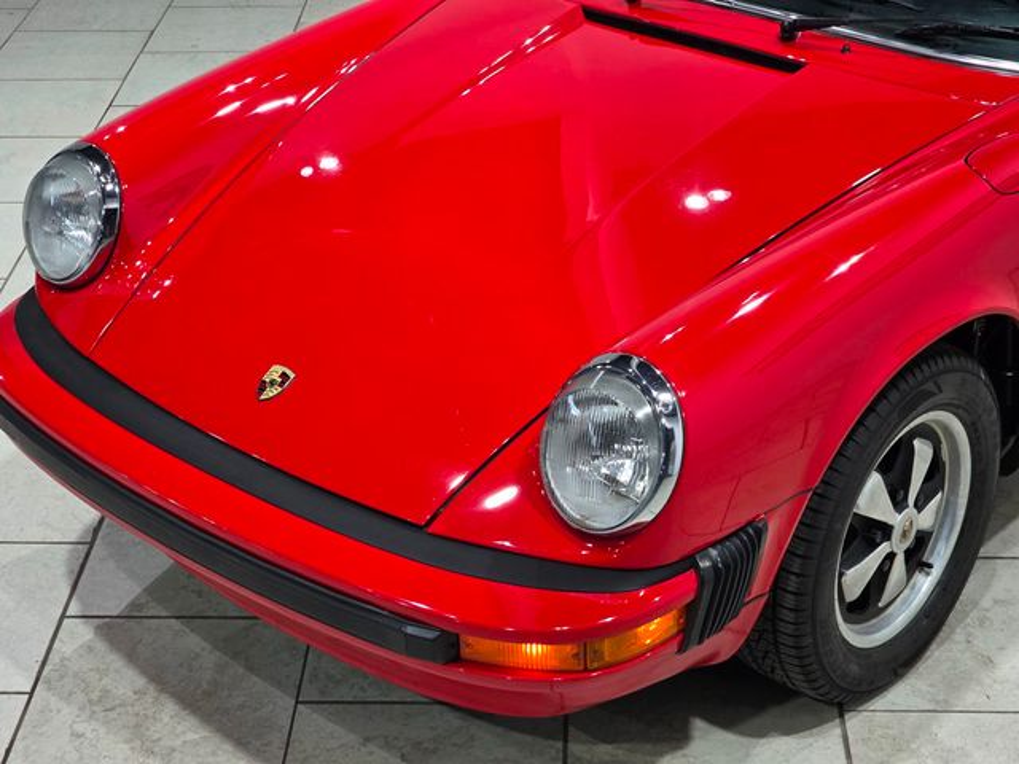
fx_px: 2031
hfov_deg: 28.2
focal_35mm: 69
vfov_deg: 21.3
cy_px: 382
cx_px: 510
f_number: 2.4
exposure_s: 1/120
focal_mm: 7.9
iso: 125
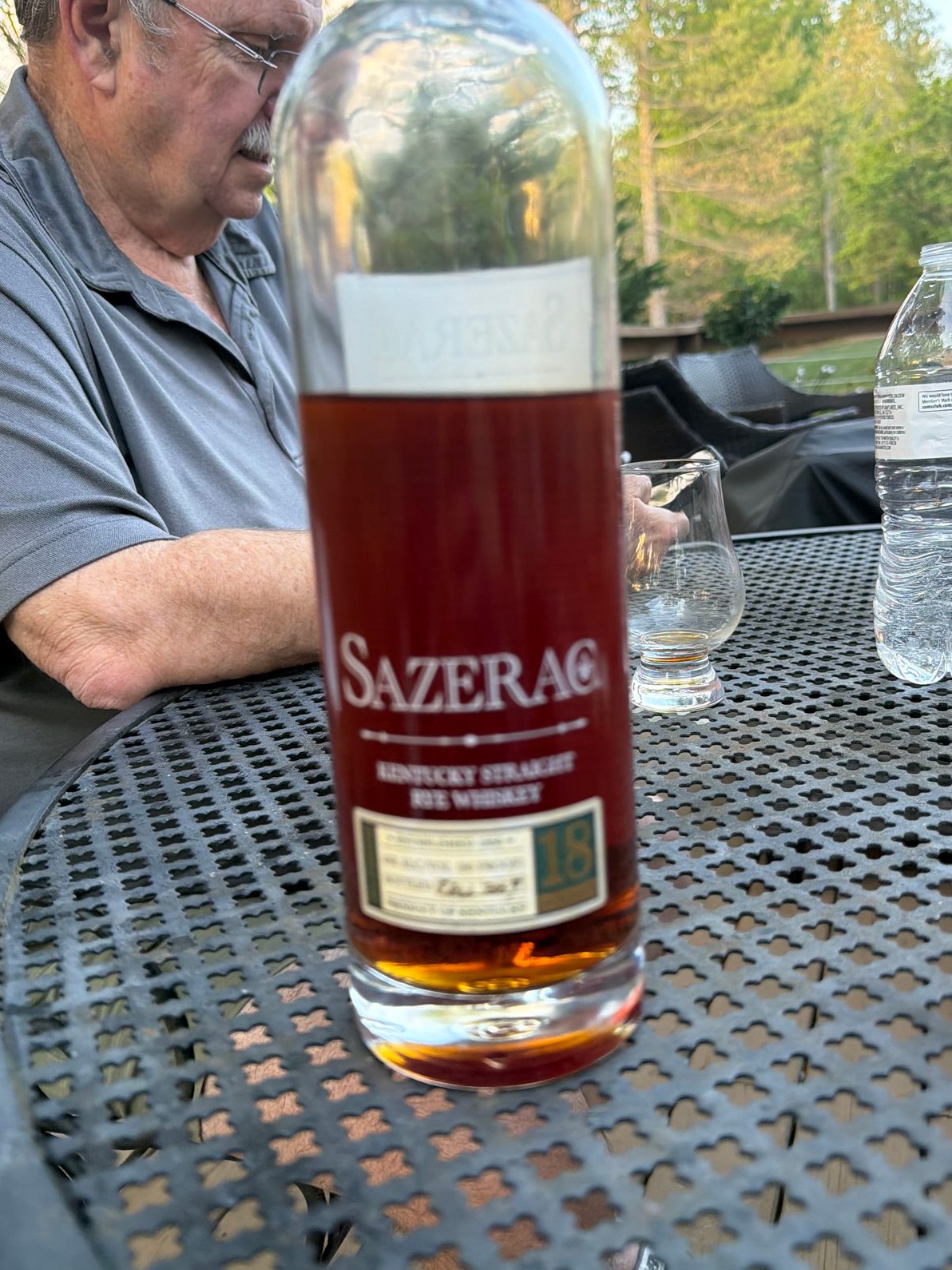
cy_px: 594
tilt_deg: -11.0
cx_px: 509
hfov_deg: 48.2
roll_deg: +3.7
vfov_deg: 61.6
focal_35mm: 29
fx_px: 1063
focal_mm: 6.76
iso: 160
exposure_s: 1/220
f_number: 1.78
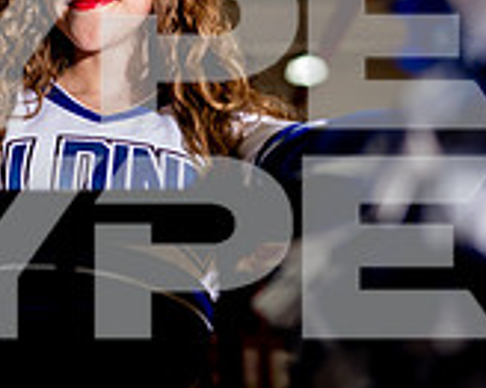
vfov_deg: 23.9
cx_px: 67
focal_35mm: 62
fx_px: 891
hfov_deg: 29.5
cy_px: 39
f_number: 1.4
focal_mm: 24
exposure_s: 1/640
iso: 100
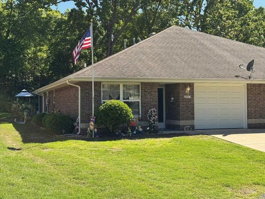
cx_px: 132
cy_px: 100
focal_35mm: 48
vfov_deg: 30.3
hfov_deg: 39.7
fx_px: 367
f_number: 1.78
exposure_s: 1/1637
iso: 64
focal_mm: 6.76
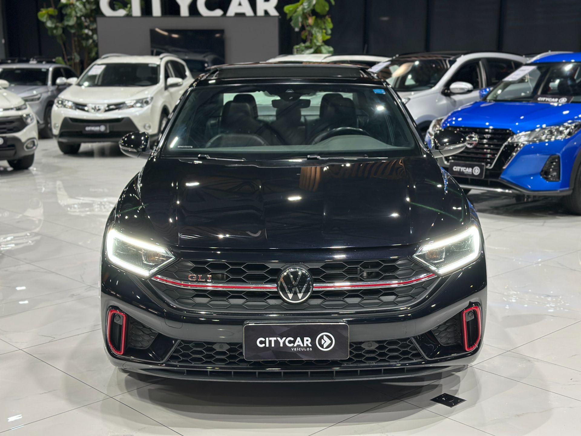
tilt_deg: -10.9
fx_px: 806
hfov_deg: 39.7
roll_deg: +0.4
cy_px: 218
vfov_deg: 30.3
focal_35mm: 48
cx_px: 290
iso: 160
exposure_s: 1/60
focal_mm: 6.86
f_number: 1.78
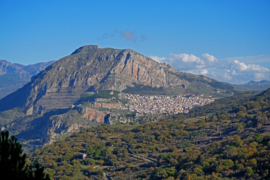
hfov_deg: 30.5
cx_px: 135
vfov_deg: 20.6
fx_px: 495
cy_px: 90
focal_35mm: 66
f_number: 5.6
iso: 100
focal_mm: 44
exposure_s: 1/640
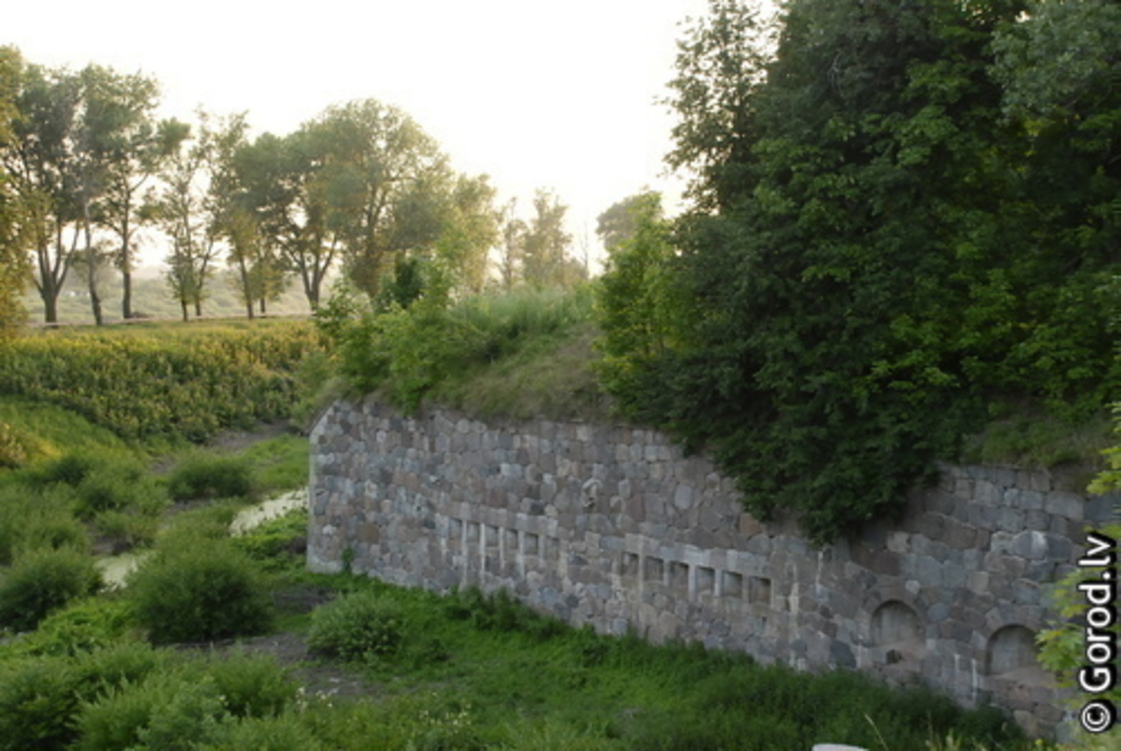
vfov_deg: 28.2
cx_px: 560
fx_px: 1497
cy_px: 376
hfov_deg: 41.1
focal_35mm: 48
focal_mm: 32
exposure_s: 1/90
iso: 640
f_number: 5.6
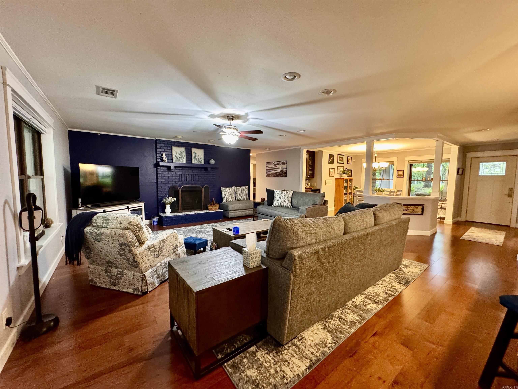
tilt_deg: -4.9
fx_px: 209
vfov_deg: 85.7
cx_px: 259
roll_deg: -0.7
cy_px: 194
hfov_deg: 102.1
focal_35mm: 14
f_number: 2.2
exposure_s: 1/60
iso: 500
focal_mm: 2.22
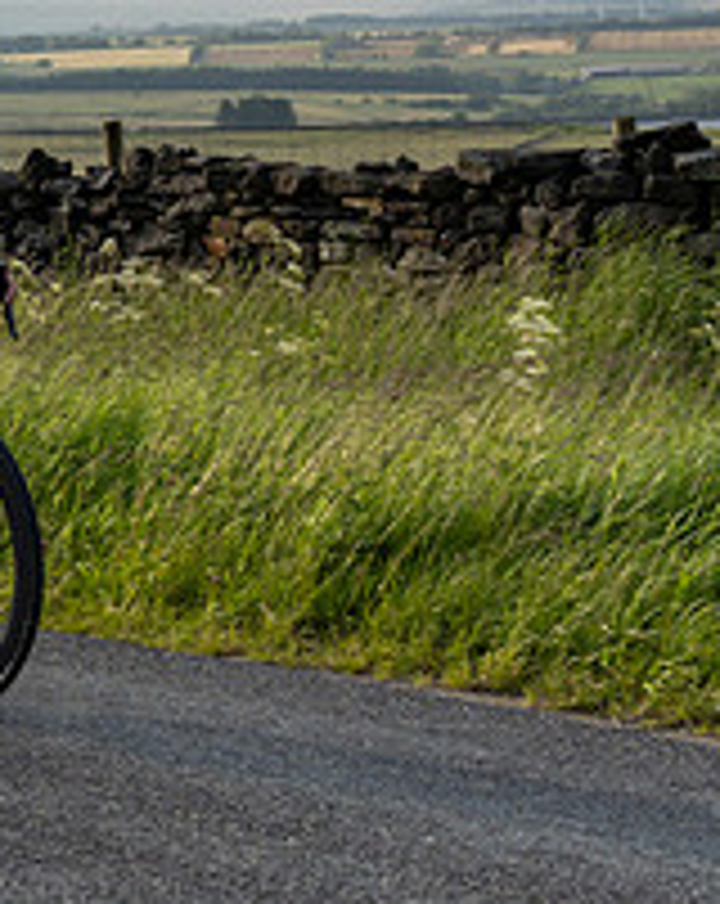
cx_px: -261
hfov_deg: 13.0
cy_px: 115
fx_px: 3046
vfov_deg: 16.7
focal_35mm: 114
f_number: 9
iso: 200
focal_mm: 42
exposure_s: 1/640
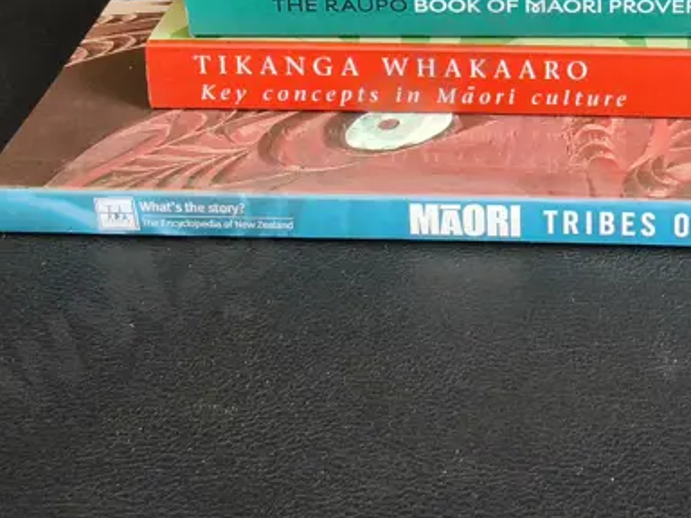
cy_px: -90
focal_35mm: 72
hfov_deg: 26.0
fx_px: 1437
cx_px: 648
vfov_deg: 19.4
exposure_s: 1/100
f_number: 2
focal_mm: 2.87
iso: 125
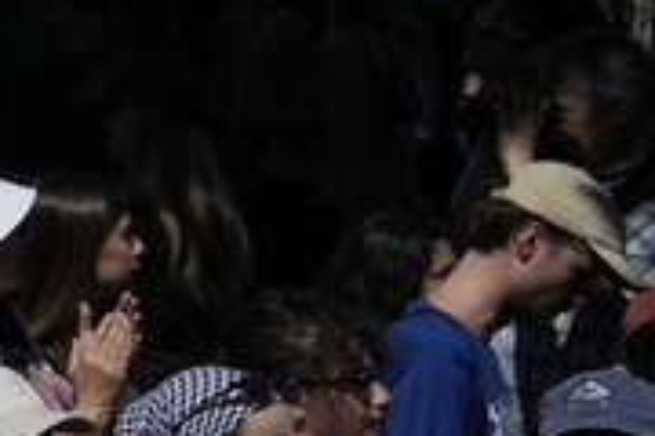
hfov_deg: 4.7
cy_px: -385
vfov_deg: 3.2
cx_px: -1441
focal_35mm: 421
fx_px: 7653
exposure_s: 1/8000
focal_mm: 63.1
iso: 500
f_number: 5.6
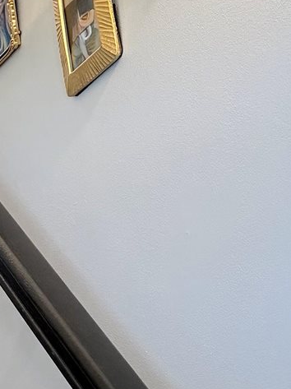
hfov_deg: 12.4
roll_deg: +3.0
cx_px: -53
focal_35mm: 117
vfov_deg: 16.8
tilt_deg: +16.5
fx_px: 1313
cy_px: 252
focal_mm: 6.76
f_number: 1.78
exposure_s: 1/120
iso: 200
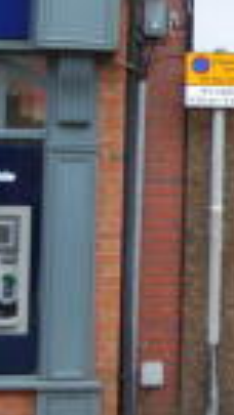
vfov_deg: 12.9
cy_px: 115
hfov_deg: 6.8
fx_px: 1830
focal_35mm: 166
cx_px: 631
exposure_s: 1/125
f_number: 5.6
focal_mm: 30
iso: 220
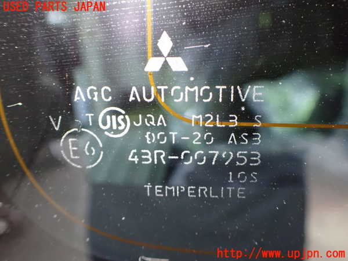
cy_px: 130
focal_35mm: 30
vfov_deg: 46.8
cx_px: 174
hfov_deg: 60.0
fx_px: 302
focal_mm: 5.4
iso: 1250
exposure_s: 1/30
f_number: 2.3
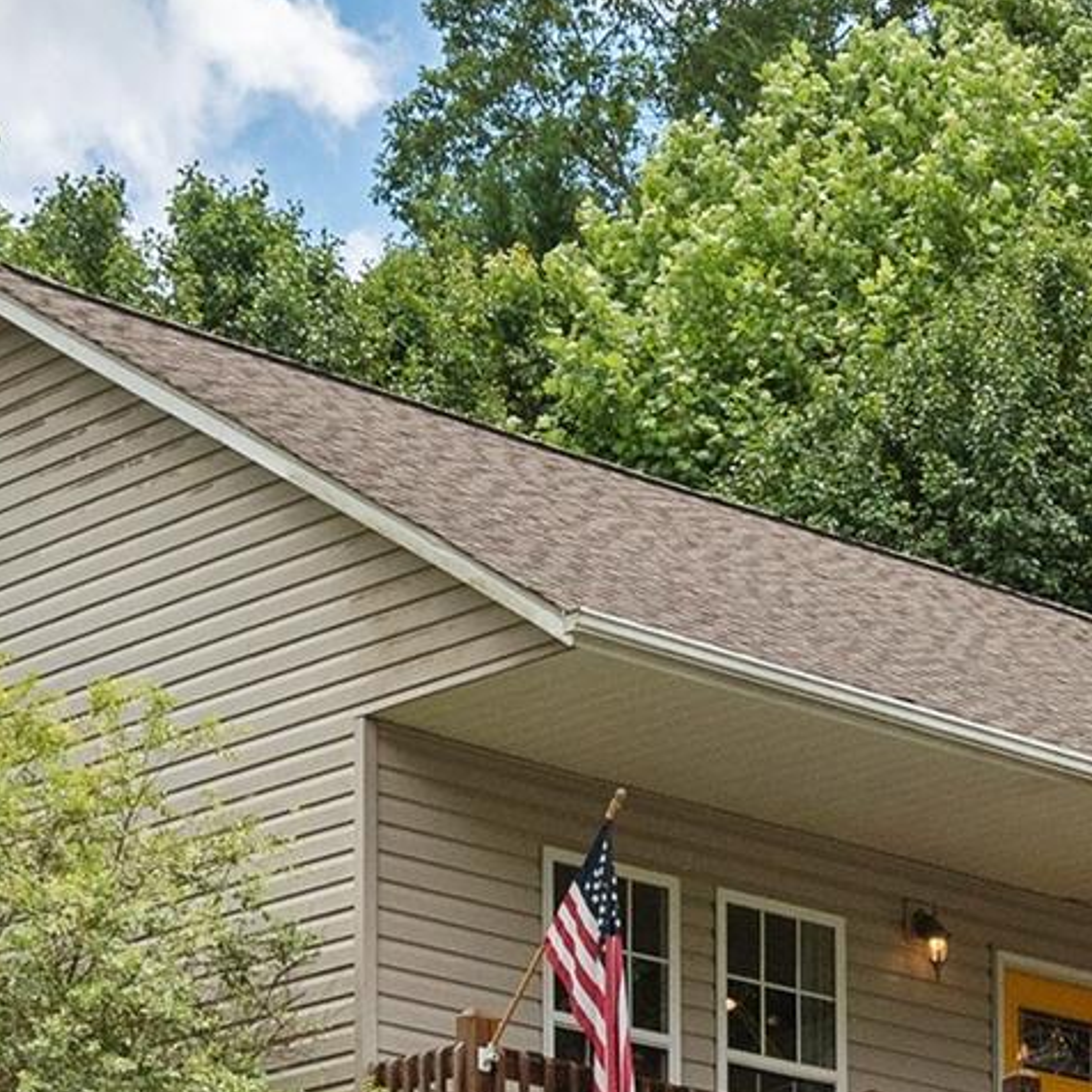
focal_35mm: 117
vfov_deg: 14.8
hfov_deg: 14.2
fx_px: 4176
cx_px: 1461
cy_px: 860
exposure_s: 1/2000
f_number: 7.1
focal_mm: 32
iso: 320
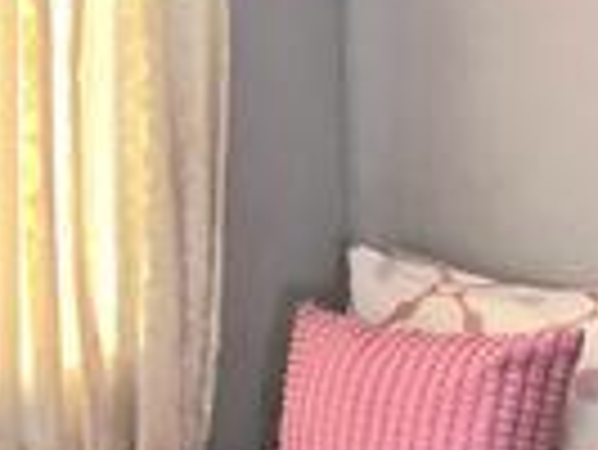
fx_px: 1349
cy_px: 63
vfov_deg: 18.7
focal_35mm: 78
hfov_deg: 25.0
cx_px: 288
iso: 160
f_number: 1.9
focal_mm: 2.2
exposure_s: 1/101
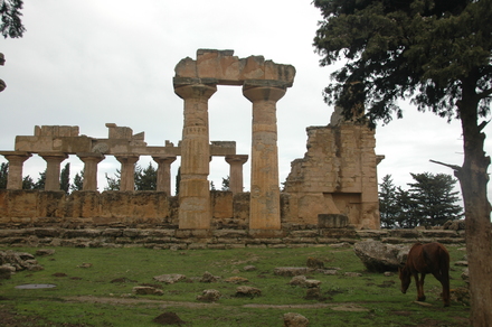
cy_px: 164
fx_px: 491
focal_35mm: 36
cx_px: 246
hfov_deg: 53.2
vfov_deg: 36.8
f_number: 6.3
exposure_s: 1/160
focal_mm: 24
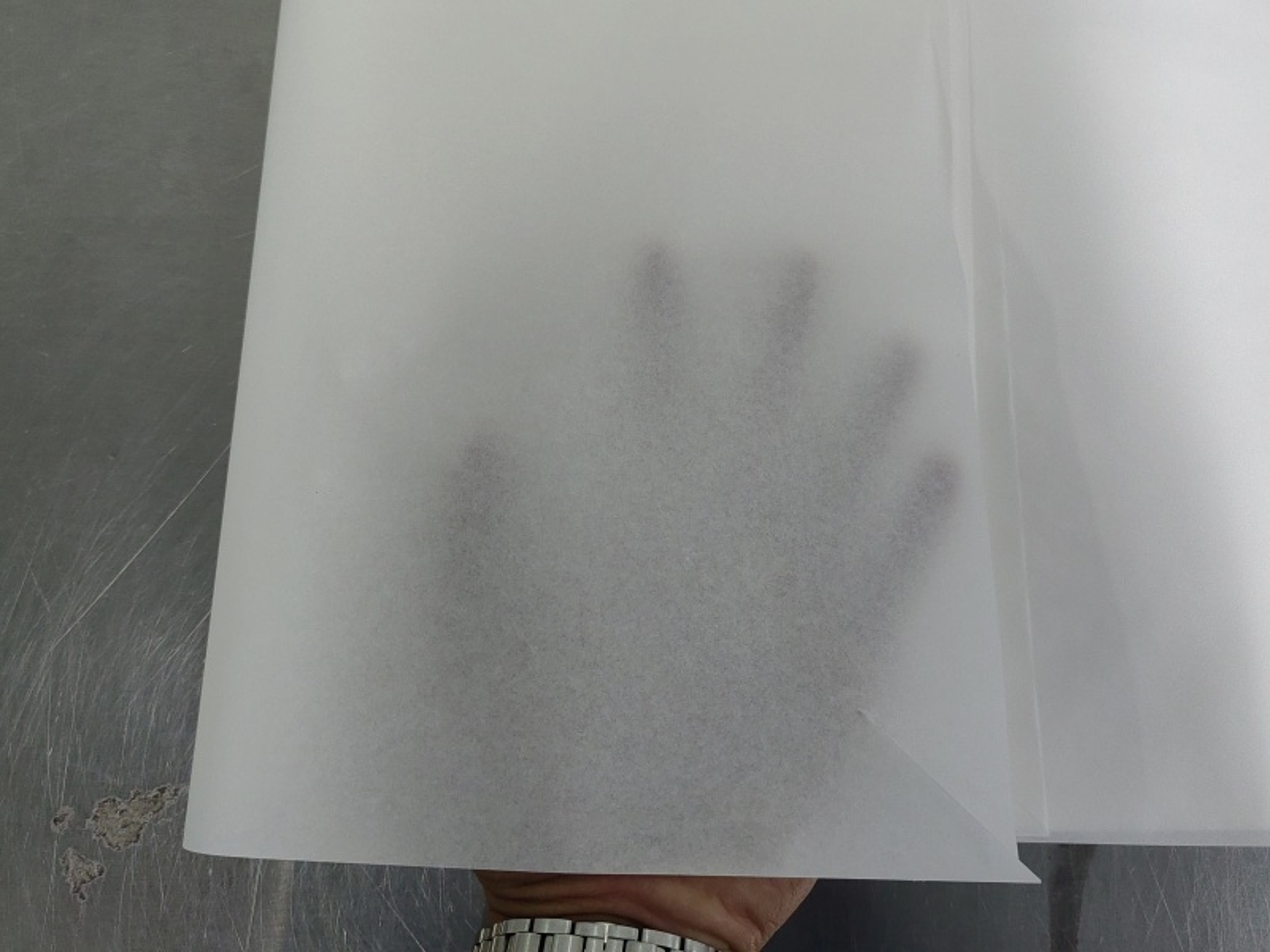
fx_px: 991
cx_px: 635
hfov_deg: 65.3
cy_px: 476
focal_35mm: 27
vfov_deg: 51.4
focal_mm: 5.52
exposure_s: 1/100
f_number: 1.9
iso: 160
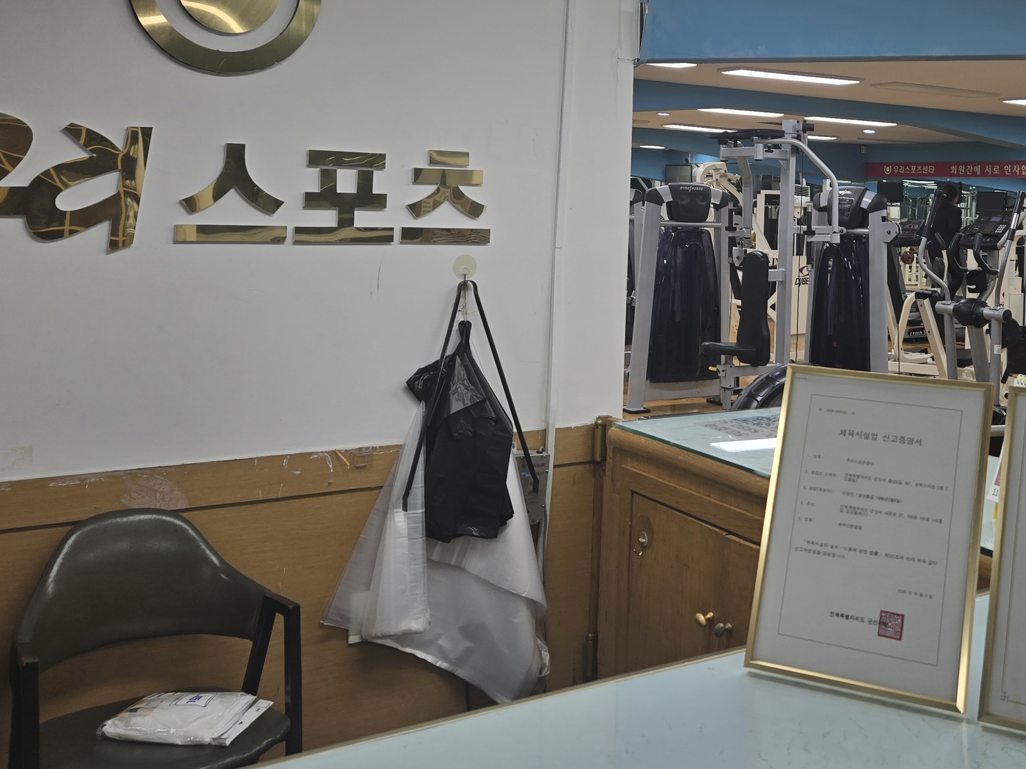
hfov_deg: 45.8
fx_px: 1186
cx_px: 711
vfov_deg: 35.0
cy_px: 170
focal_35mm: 40
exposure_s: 1/120
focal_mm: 5.4
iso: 32
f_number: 1.8
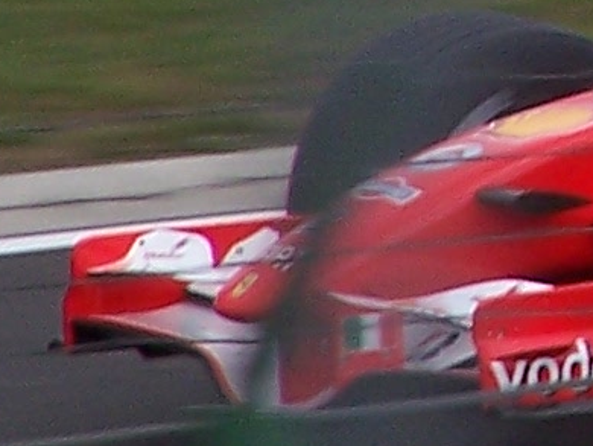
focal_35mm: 2507
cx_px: 1303
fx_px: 42973
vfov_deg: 0.6
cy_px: -183
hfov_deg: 0.8
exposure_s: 1/500
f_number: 5
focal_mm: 63
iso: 80
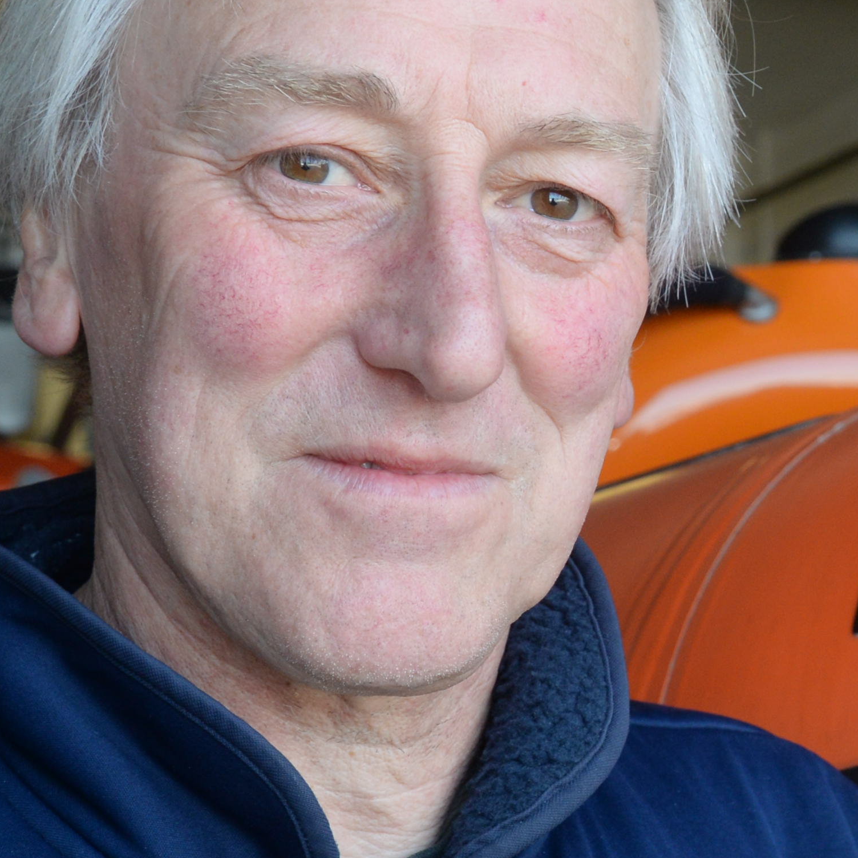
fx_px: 3337
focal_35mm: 119
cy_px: 568
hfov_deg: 14.2
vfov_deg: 14.6
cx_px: 1028
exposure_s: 1/200
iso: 800
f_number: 6.3
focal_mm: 35
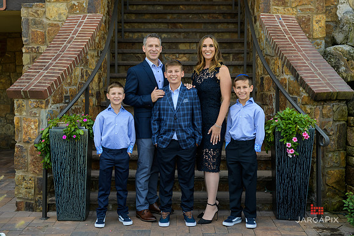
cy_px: 103
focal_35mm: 54
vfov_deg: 25.0
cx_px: 177
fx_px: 532
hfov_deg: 36.8
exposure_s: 1/800
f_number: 3.2
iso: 200
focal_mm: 48
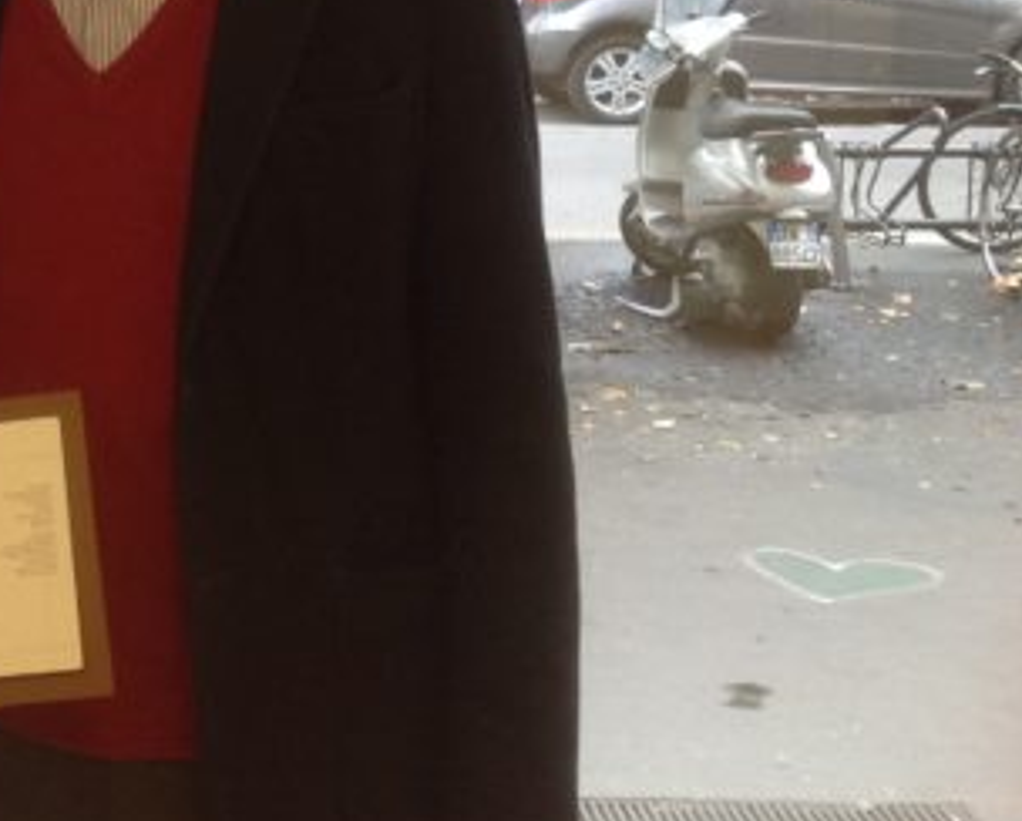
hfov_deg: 23.1
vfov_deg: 19.4
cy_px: 128
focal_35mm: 78
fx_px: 2362
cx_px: -64
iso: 125
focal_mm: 4.28
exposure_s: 1/15
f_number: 2.4
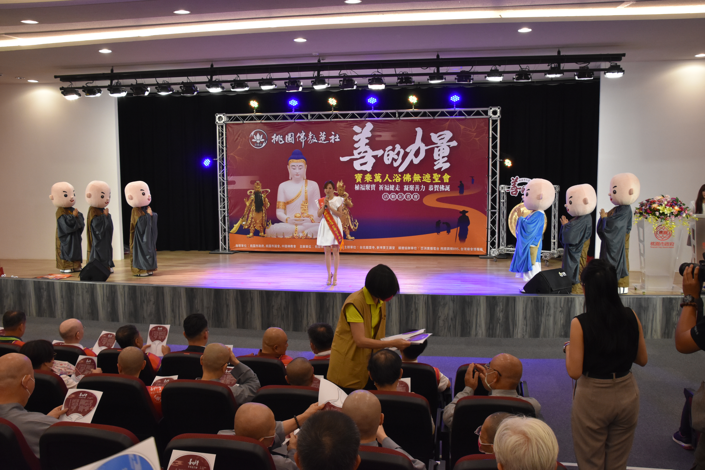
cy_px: 235
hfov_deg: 59.5
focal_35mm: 32
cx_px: 352
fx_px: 617
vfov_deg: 41.7
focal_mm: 21
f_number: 6.3
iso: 1600
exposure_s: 1/160
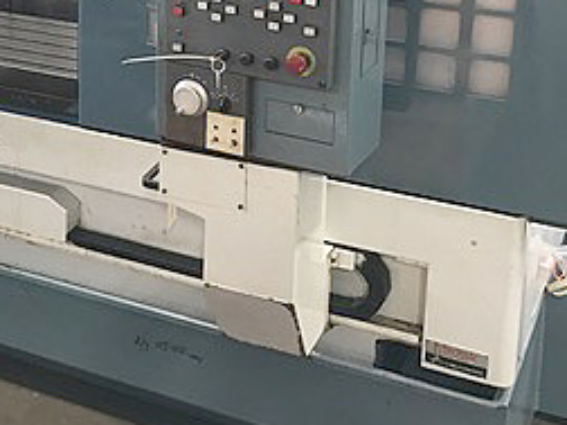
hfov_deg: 26.1
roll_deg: +0.5
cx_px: 9
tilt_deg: -13.0
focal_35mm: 71
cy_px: -27
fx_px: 1163
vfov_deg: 19.9
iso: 40
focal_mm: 3.99
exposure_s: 1/15
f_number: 1.8
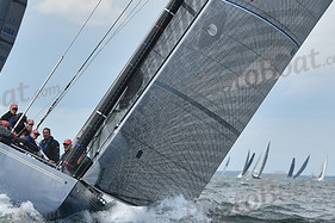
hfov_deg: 5.4
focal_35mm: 382
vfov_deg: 3.6
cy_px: 151
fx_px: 3552
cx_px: 123
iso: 250
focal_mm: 185
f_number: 8
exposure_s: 1/1000
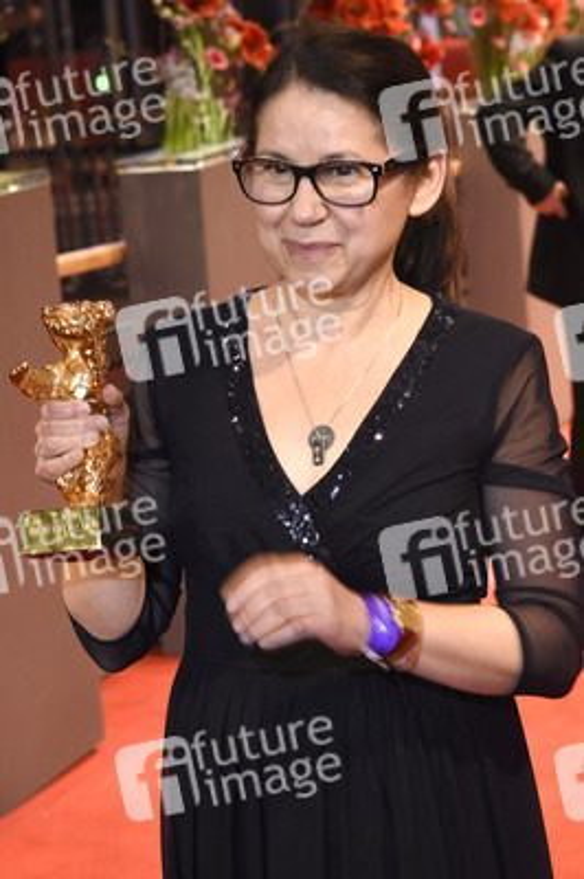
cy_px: 440
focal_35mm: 82
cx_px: 292
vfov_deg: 24.6
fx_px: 2011
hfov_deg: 16.5
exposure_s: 1/60
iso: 1600
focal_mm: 55
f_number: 5.6
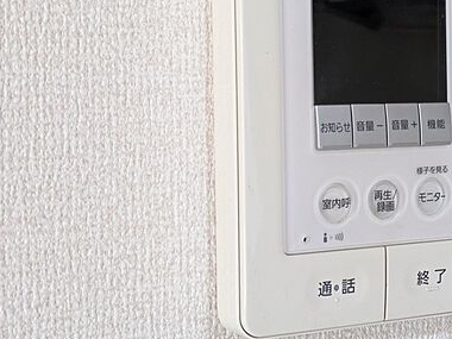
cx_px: 370
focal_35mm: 86
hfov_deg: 22.4
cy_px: 128
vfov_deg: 17.1
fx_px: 1123
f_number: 1.89
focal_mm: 5.43
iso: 233
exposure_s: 1/120
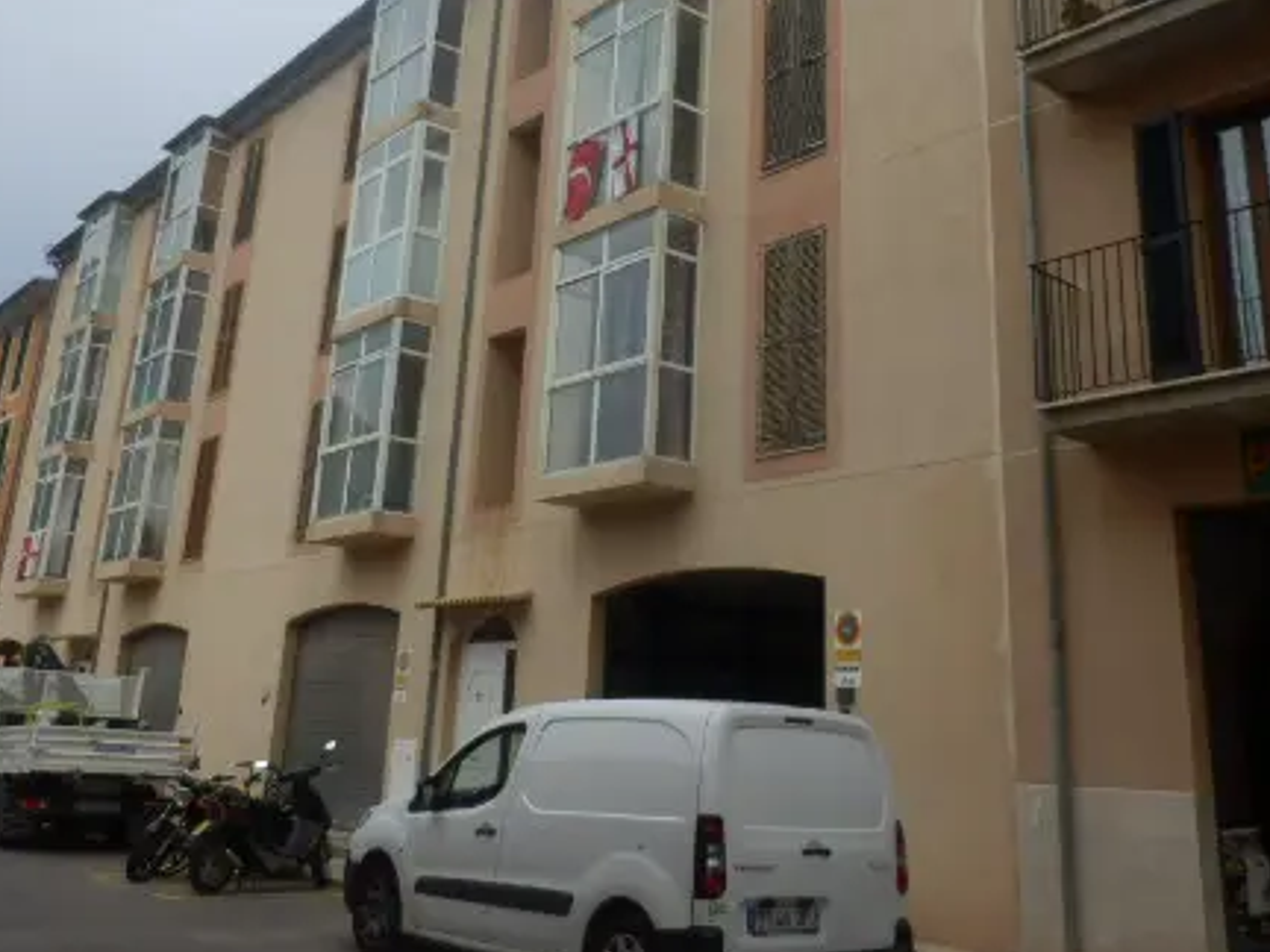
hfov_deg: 46.8
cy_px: 267
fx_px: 1468
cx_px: 661
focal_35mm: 40
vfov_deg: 35.4
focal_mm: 4.8
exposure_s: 1/640
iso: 80
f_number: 3.3
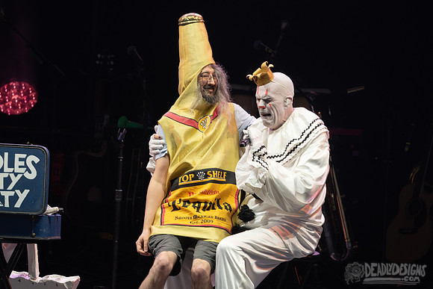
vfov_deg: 1.9
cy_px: 141
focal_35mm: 721
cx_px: 186
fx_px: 8669
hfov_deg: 2.9
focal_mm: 600
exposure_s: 1/320
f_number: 6.3
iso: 640
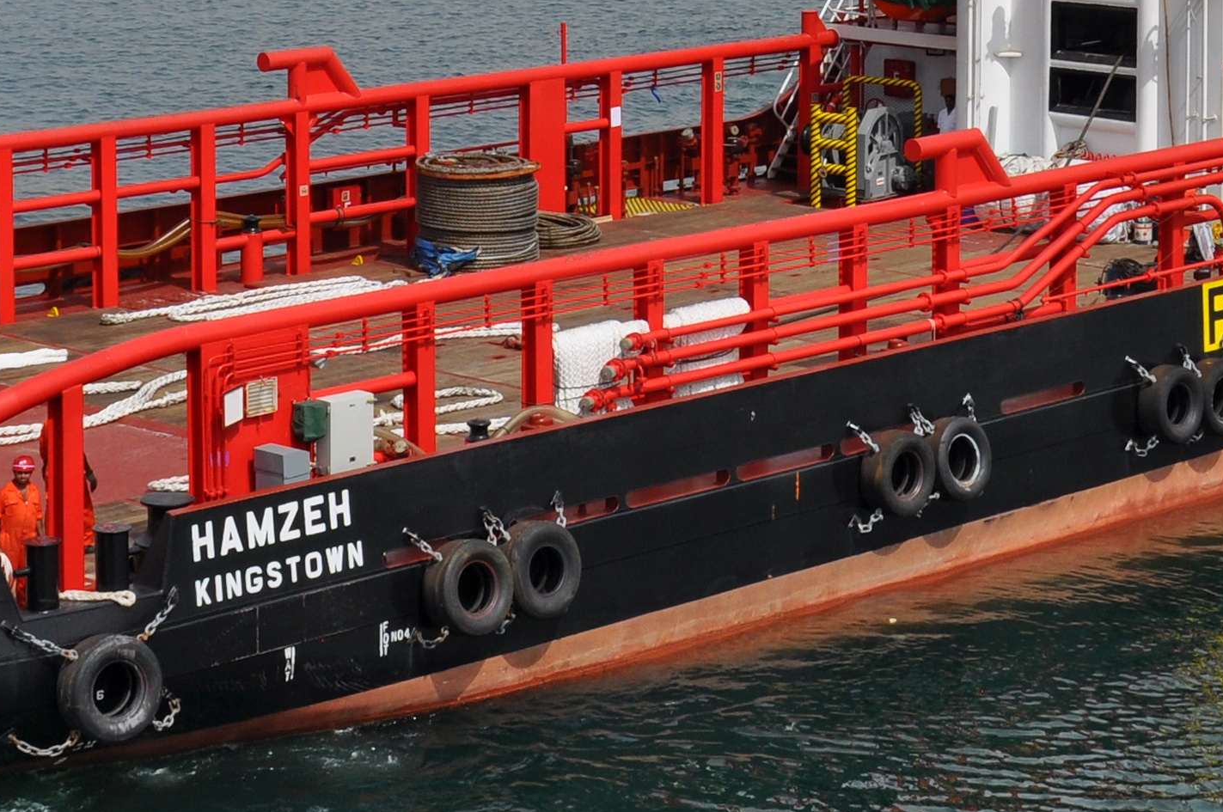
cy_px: -74
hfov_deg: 19.1
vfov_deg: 12.5
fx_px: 3630
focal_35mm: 107
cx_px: 706
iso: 200
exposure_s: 1/500
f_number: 11
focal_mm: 24
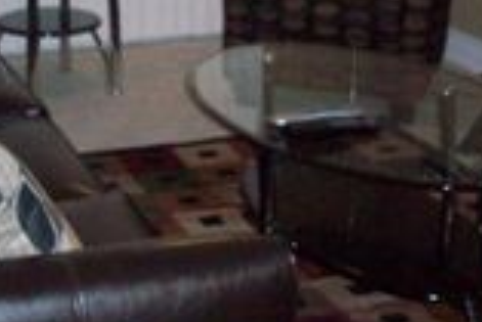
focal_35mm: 90
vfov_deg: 14.8
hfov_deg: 22.5
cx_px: 301
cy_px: -46
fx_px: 1206
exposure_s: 1/128
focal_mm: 6.2
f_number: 2.8
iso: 400
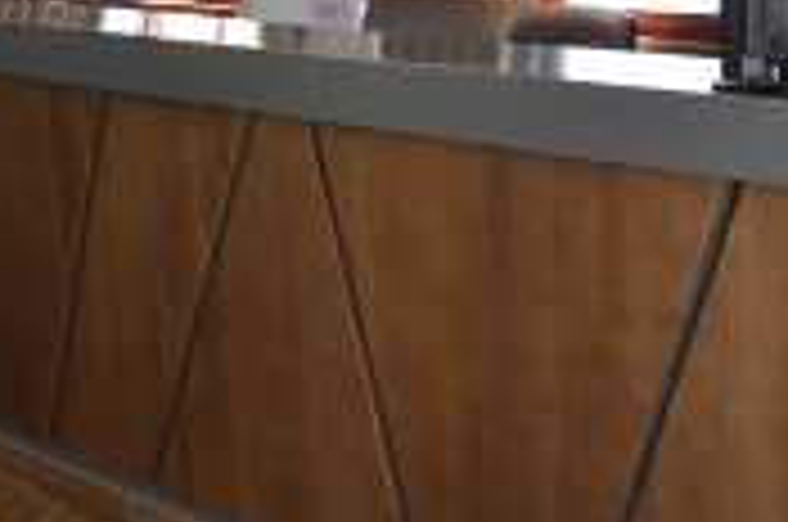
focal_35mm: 42
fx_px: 924
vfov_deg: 28.4
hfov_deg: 46.2
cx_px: 374
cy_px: -68
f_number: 4
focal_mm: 11
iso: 400
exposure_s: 1/60
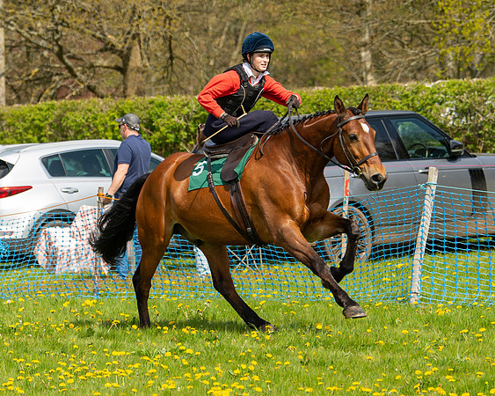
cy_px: 207
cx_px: 167
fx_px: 3274
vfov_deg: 6.9
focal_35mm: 224
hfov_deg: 8.6
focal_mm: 120
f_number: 4
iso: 200
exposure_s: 1/1250
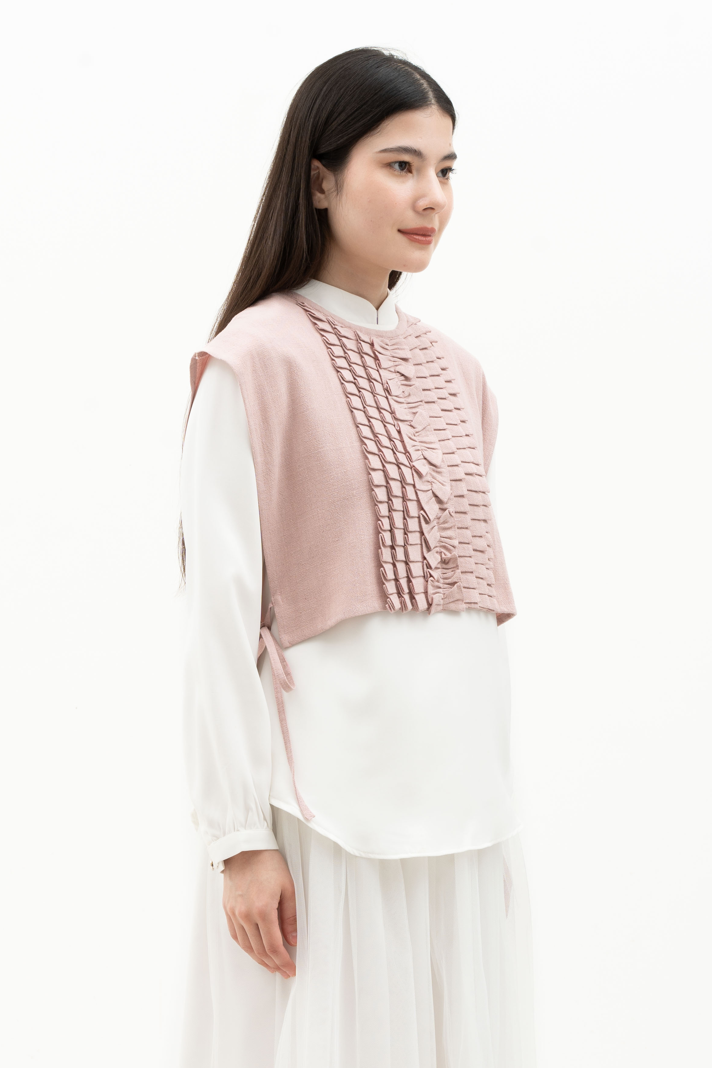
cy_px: 534
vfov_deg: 45.4
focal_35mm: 43
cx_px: 356
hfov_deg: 31.2
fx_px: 1276
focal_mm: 43
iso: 100
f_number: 11
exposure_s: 1/160
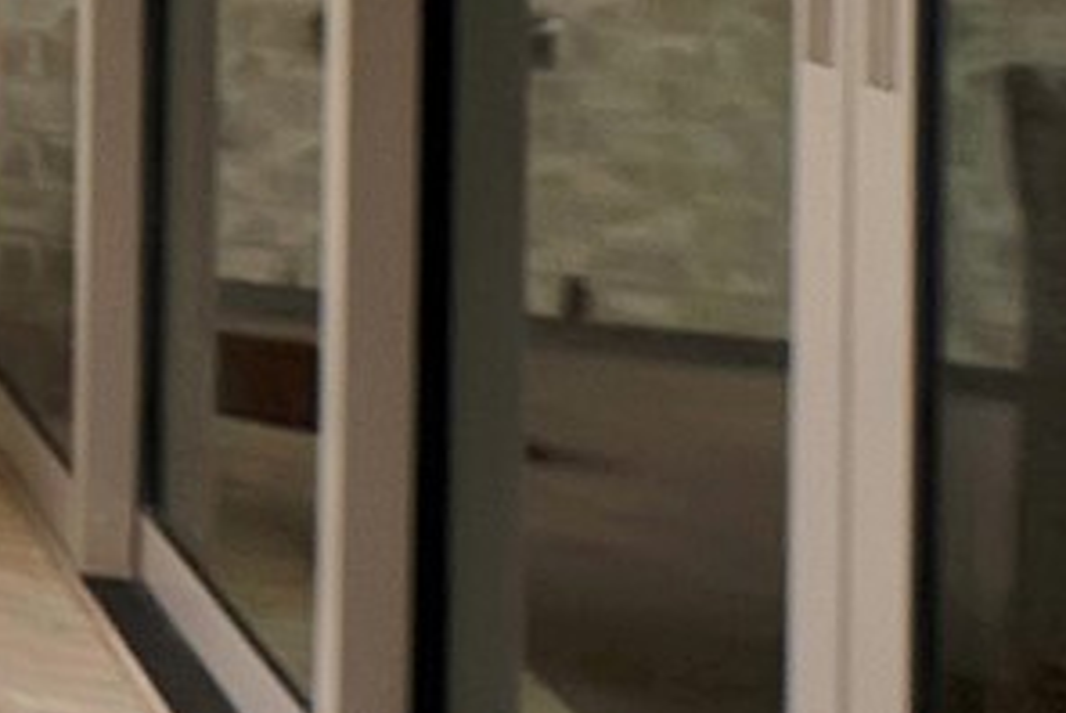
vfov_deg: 15.6
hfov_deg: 10.0
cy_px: -342
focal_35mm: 81
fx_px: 2401
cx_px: -2478
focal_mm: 12
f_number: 9
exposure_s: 1/320
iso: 640
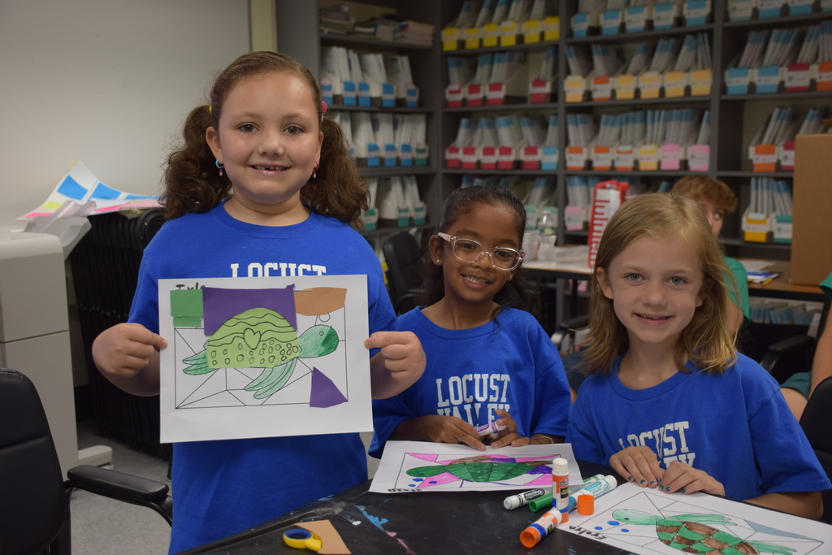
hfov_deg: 47.9
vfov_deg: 33.0
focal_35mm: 40
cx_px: 416
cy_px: 278
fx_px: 936
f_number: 4
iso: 400
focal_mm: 27
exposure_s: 1/60
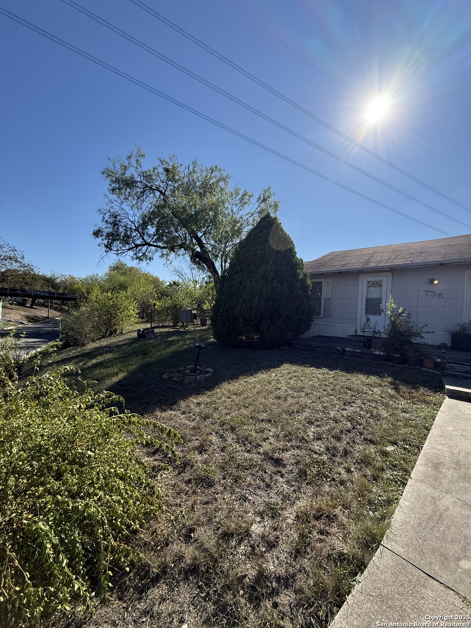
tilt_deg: +1.9
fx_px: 254
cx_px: 236
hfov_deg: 85.7
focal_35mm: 14
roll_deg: -2.7
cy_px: 314
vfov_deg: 102.1
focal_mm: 2.22
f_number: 2.2
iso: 64
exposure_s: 1/1901
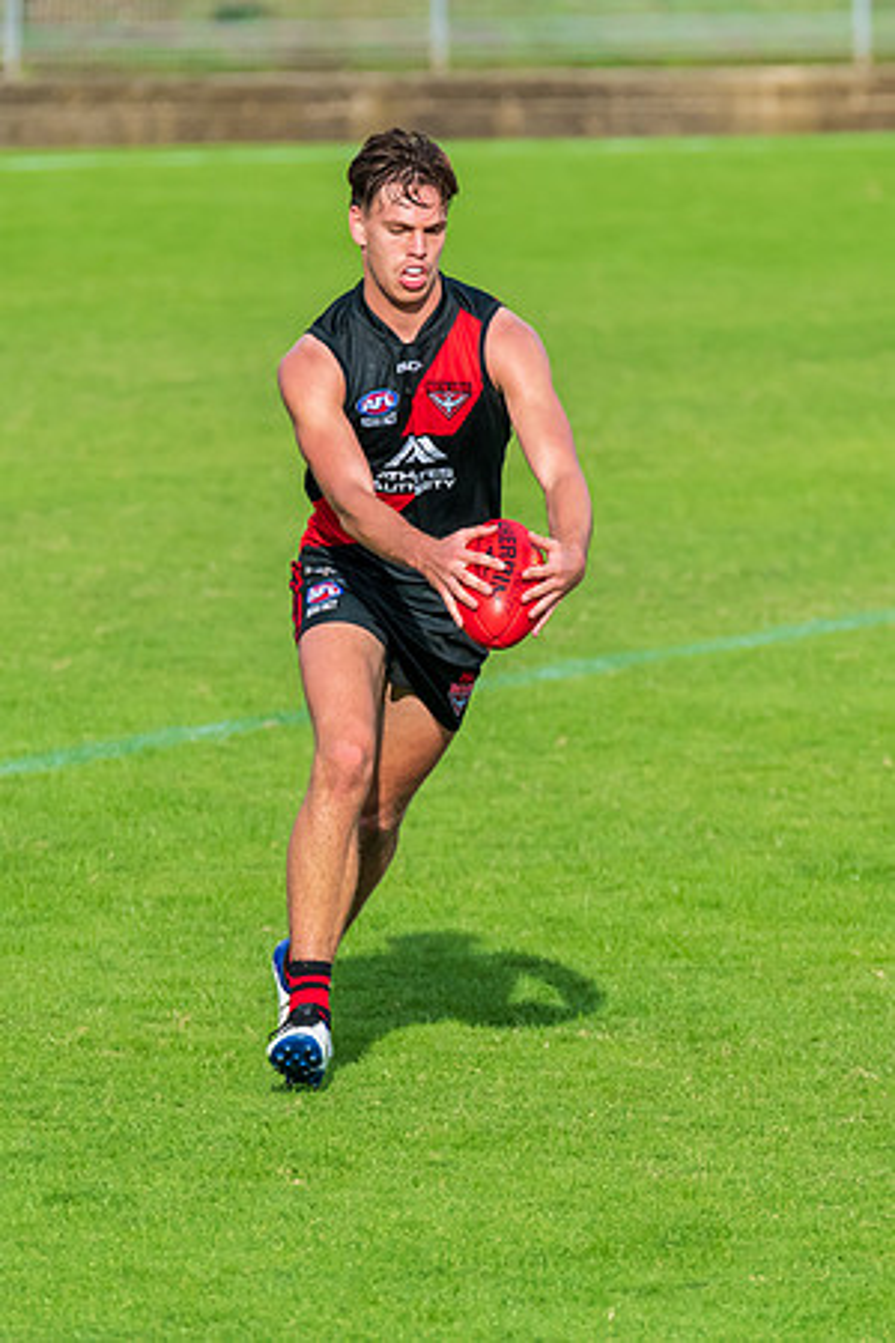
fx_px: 26269
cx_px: 479
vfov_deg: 2.9
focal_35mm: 704
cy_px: 622
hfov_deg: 2.0
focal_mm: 400
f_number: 6
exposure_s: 1/2500
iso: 1000
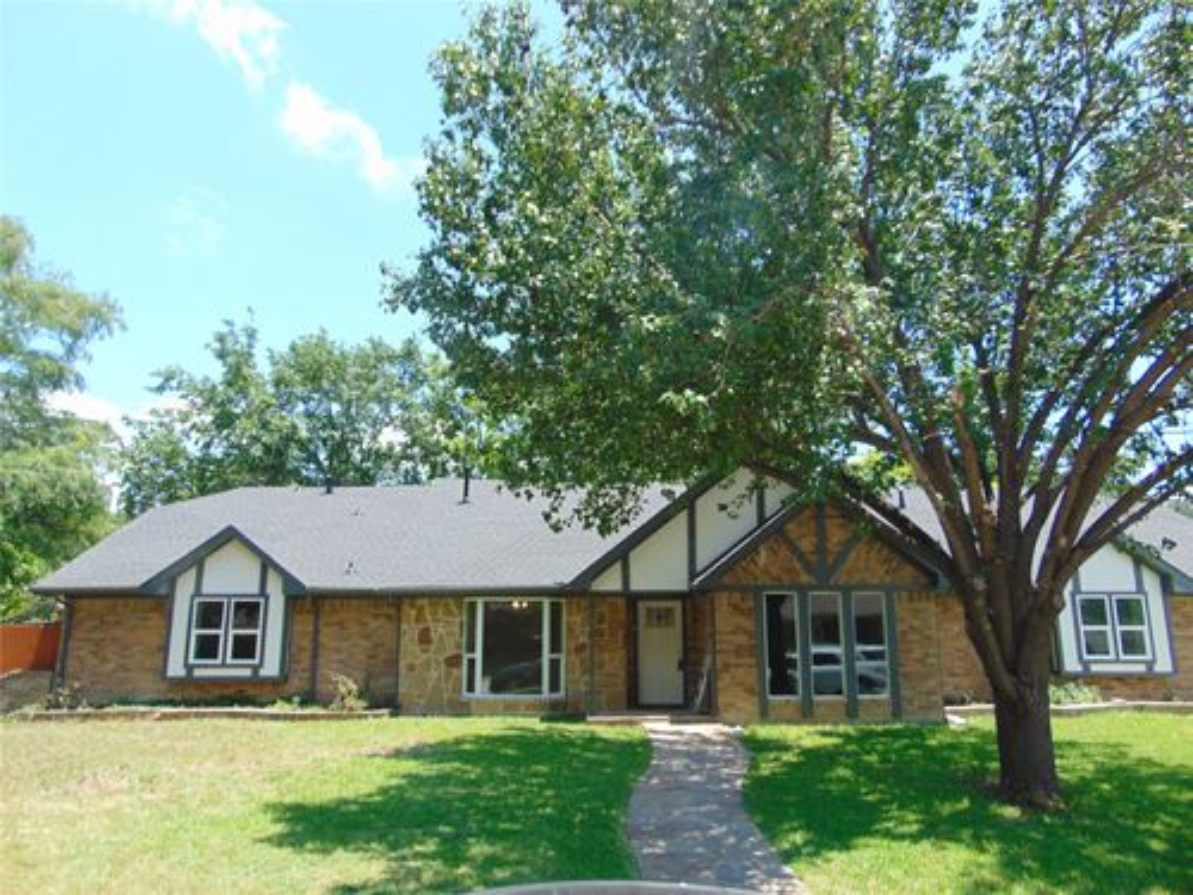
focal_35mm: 25
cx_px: 596
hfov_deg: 69.4
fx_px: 862
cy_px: 448
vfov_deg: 54.9
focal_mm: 4.5
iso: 80
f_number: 3
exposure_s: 1/400
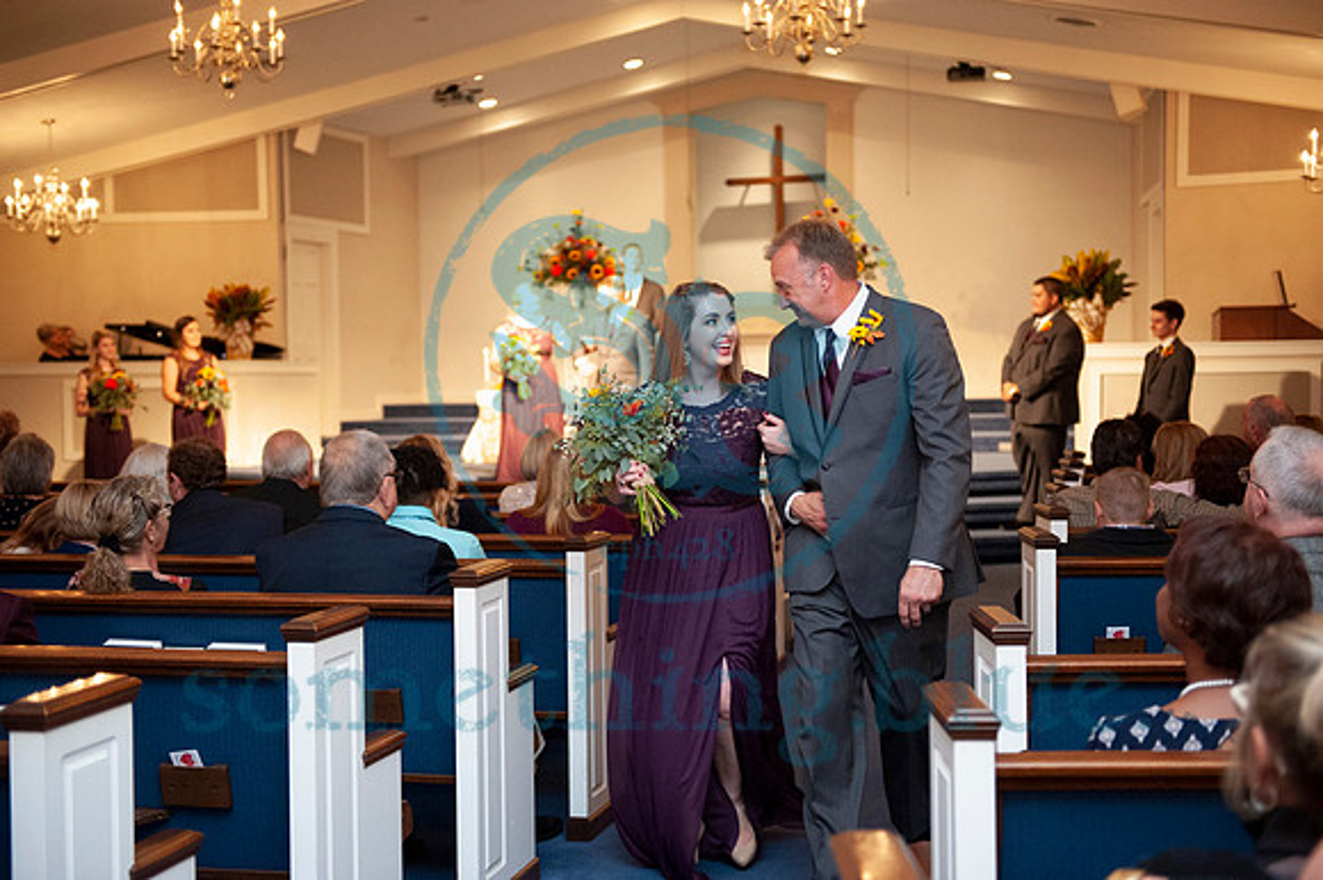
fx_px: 1836
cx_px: 662
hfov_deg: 39.6
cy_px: 440
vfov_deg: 27.0
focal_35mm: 50
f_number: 2.8
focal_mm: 50
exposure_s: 1/200
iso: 1600
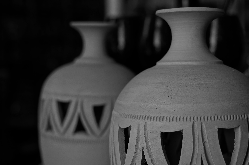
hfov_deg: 29.3
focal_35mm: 69
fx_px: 477
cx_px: 124
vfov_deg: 19.7
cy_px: 82
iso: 400
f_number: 5
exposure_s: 1/160
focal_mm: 46
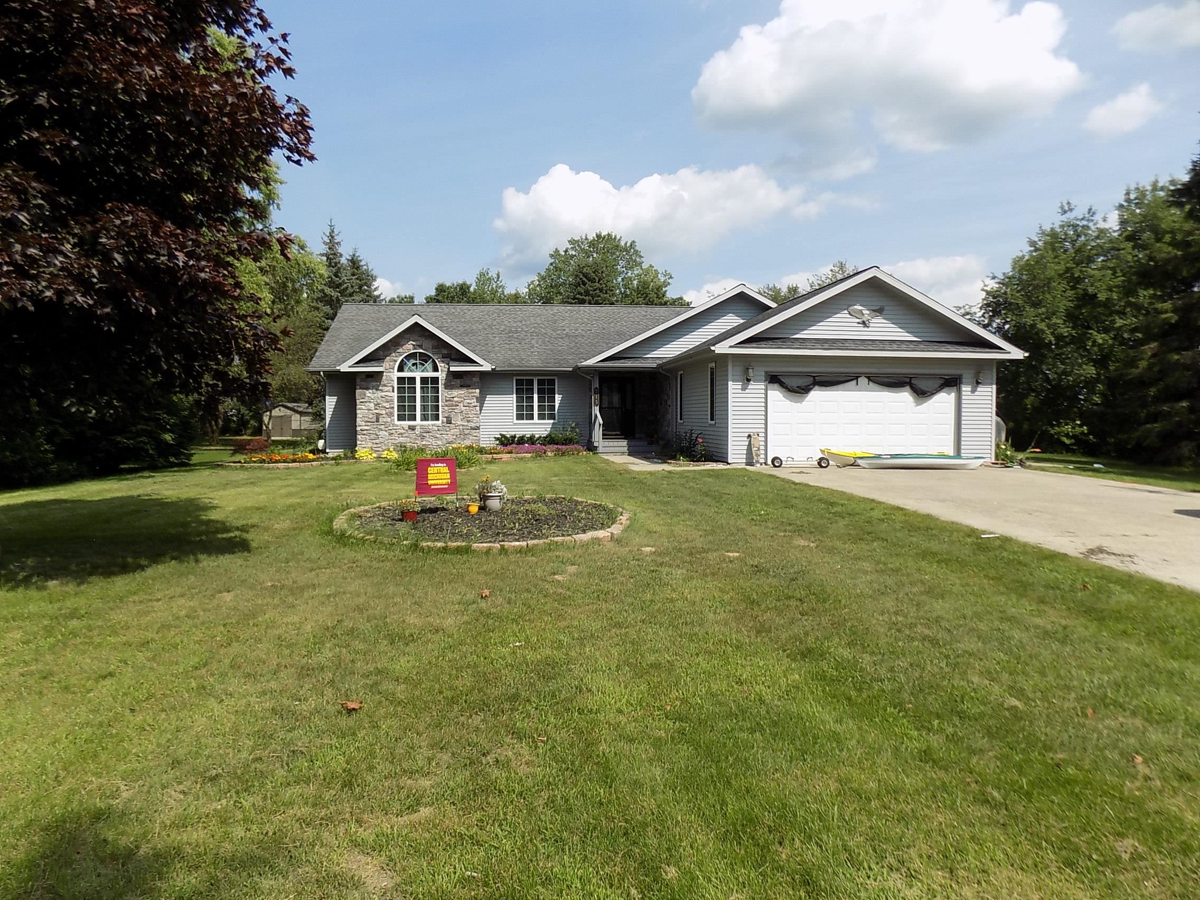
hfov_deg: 73.9
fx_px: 797
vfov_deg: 58.9
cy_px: 450
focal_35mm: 23
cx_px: 600
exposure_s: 1/1250
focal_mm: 4
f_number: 3.1
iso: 80
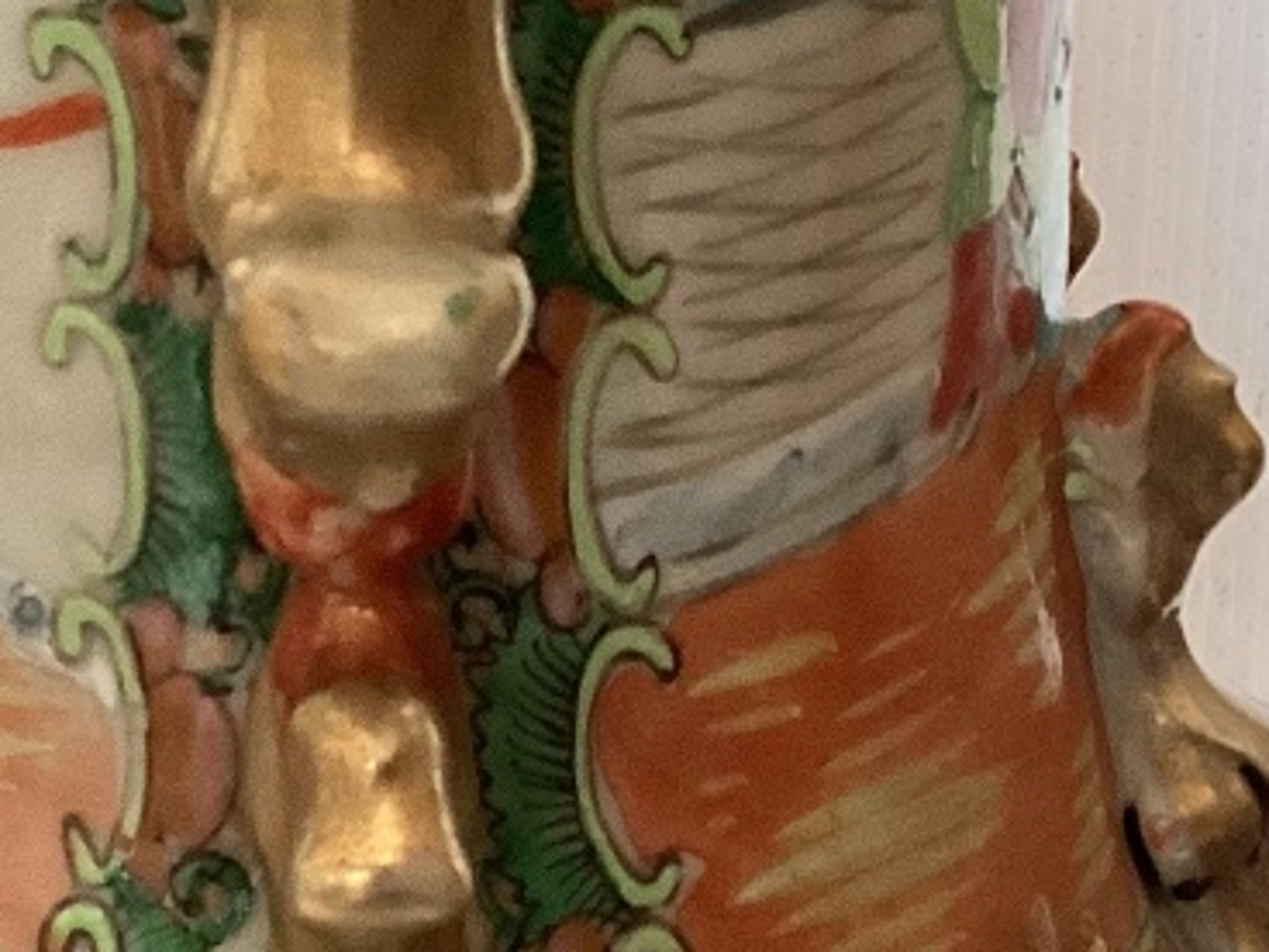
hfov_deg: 19.2
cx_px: 234
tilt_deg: -22.1
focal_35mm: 101
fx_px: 3703
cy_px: 379
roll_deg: -2.3
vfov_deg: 14.6
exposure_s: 1/60
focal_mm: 3.3
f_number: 2.4
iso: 100
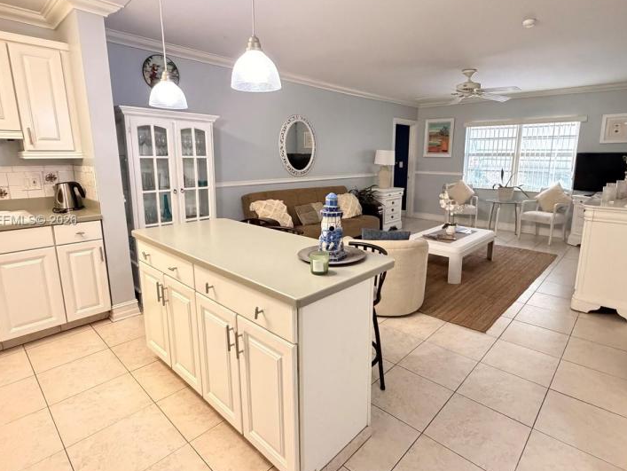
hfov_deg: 84.5
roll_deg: +0.5
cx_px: 337
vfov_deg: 68.7
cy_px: 221
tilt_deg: -11.8
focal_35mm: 19
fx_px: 344
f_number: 2.2
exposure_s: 1/60
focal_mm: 2.22
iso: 1000
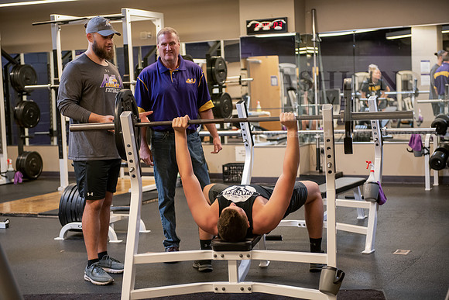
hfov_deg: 30.1
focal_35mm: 67
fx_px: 834
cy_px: 148
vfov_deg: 20.4
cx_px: 225
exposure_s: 1/200
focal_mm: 66
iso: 1000
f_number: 3.2
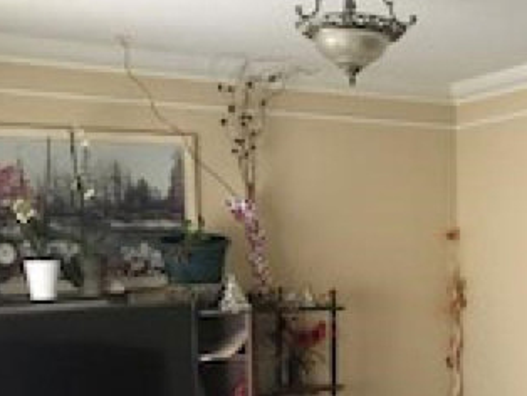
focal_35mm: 57
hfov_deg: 32.3
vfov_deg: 25.2
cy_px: 320
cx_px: 460
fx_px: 868
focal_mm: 3.99
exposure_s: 1/15
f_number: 1.8
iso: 100
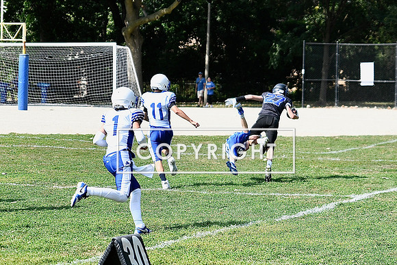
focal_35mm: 70
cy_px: 132
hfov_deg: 28.8
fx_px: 772
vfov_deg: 19.5
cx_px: 198
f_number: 2.8
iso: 125
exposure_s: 1/1000
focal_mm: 70
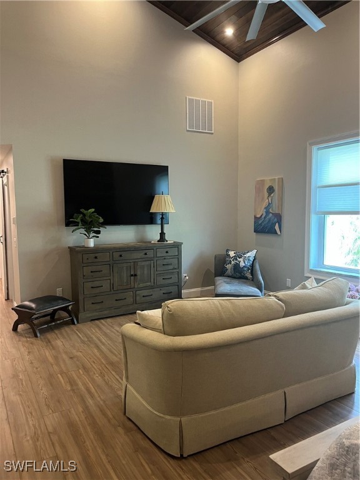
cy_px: 240
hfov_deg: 53.1
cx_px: 180
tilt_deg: -5.2
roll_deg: +0.5
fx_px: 361
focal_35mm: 26
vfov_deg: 67.3
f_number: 1.6
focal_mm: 5.1
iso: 320
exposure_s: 1/60
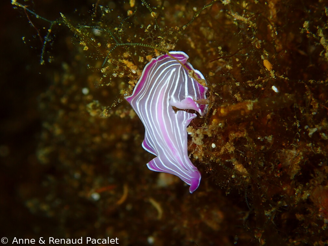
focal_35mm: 100
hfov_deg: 19.6
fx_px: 948
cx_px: 164
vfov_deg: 14.8
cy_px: 123
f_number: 6.3
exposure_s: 1/200
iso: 200
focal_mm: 18
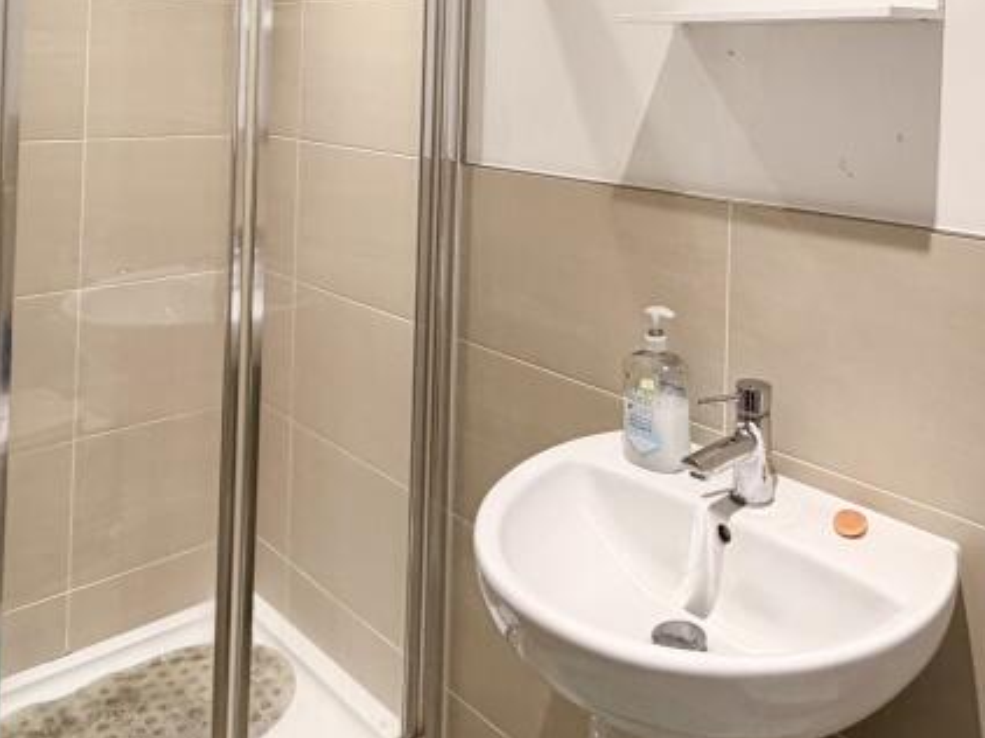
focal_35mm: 34
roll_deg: -0.9
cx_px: 614
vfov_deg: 38.4
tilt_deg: +1.3
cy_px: 49
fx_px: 967
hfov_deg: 53.4
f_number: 2.2
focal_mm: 2.22
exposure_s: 1/50
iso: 160
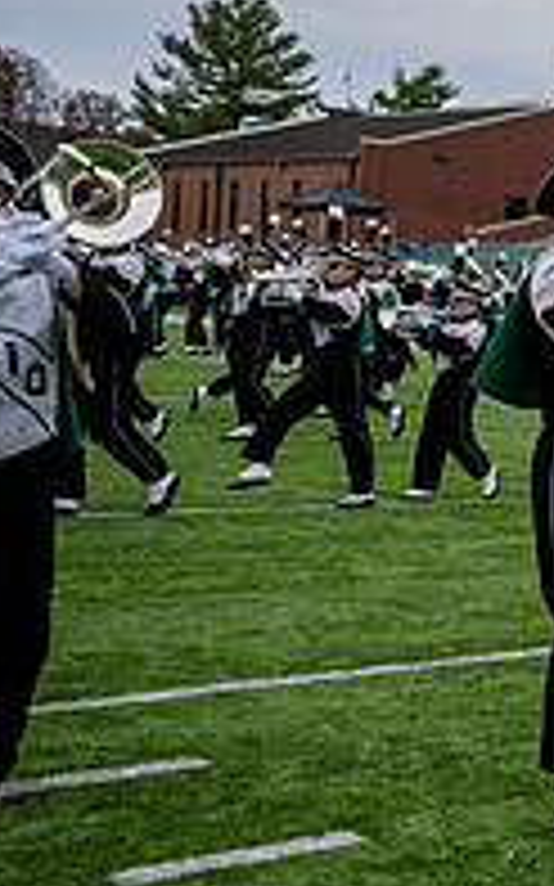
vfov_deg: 28.5
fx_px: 1741
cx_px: 1090
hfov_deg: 14.9
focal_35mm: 72
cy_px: 340
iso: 125
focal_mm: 24
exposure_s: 1/500
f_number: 2.8
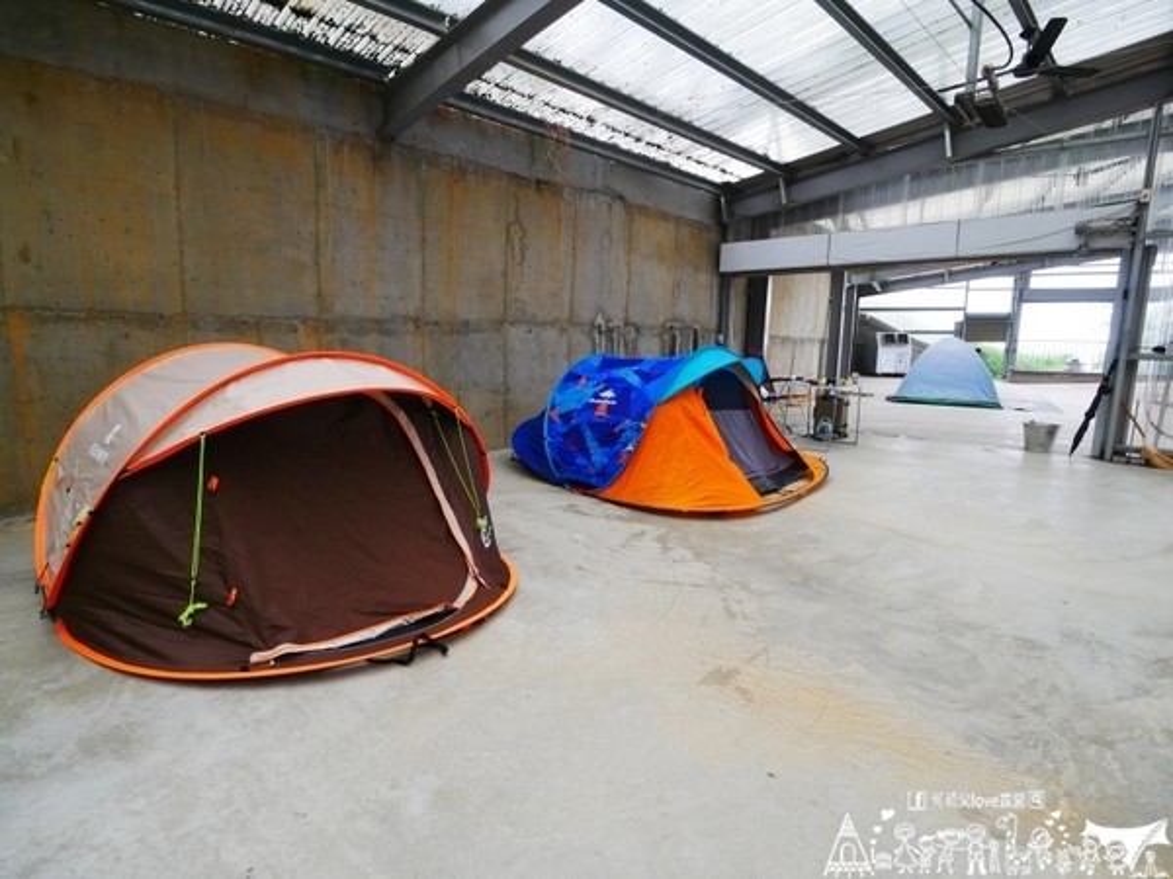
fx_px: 610
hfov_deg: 87.8
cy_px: 440
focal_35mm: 18
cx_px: 586
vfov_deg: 71.6
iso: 1000
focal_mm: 9
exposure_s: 1/60
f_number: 4
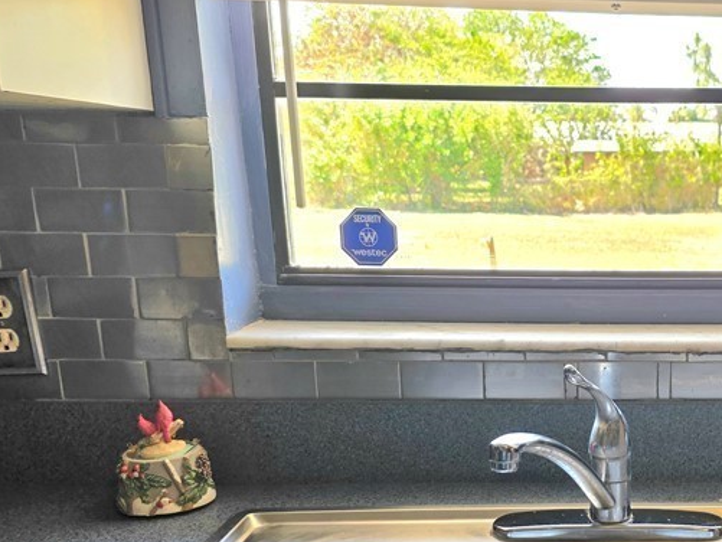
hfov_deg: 38.4
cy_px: 445
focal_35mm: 47
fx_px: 981
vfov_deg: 30.0
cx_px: 610
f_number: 1.7
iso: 40
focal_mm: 6.25
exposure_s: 1/120
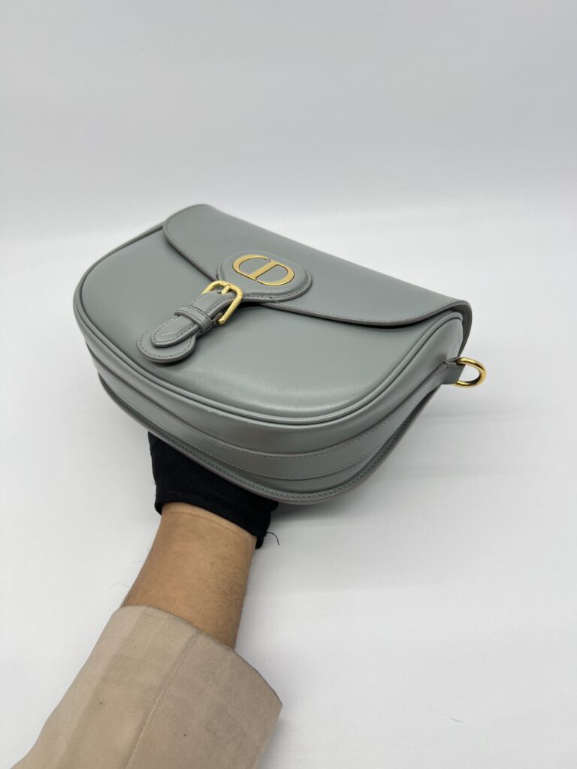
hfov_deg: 53.1
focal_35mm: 26
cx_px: 288
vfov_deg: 67.3
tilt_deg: -46.4
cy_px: 384
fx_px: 578
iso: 32
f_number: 1.5
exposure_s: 1/121
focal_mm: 5.7
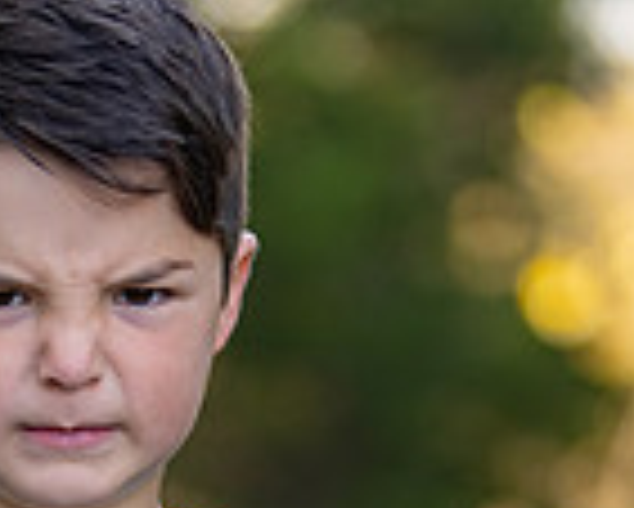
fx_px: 4281
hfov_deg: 8.5
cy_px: 724
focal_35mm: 228
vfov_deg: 6.7
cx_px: 199
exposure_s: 1/800
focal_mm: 50
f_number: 1.2
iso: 100
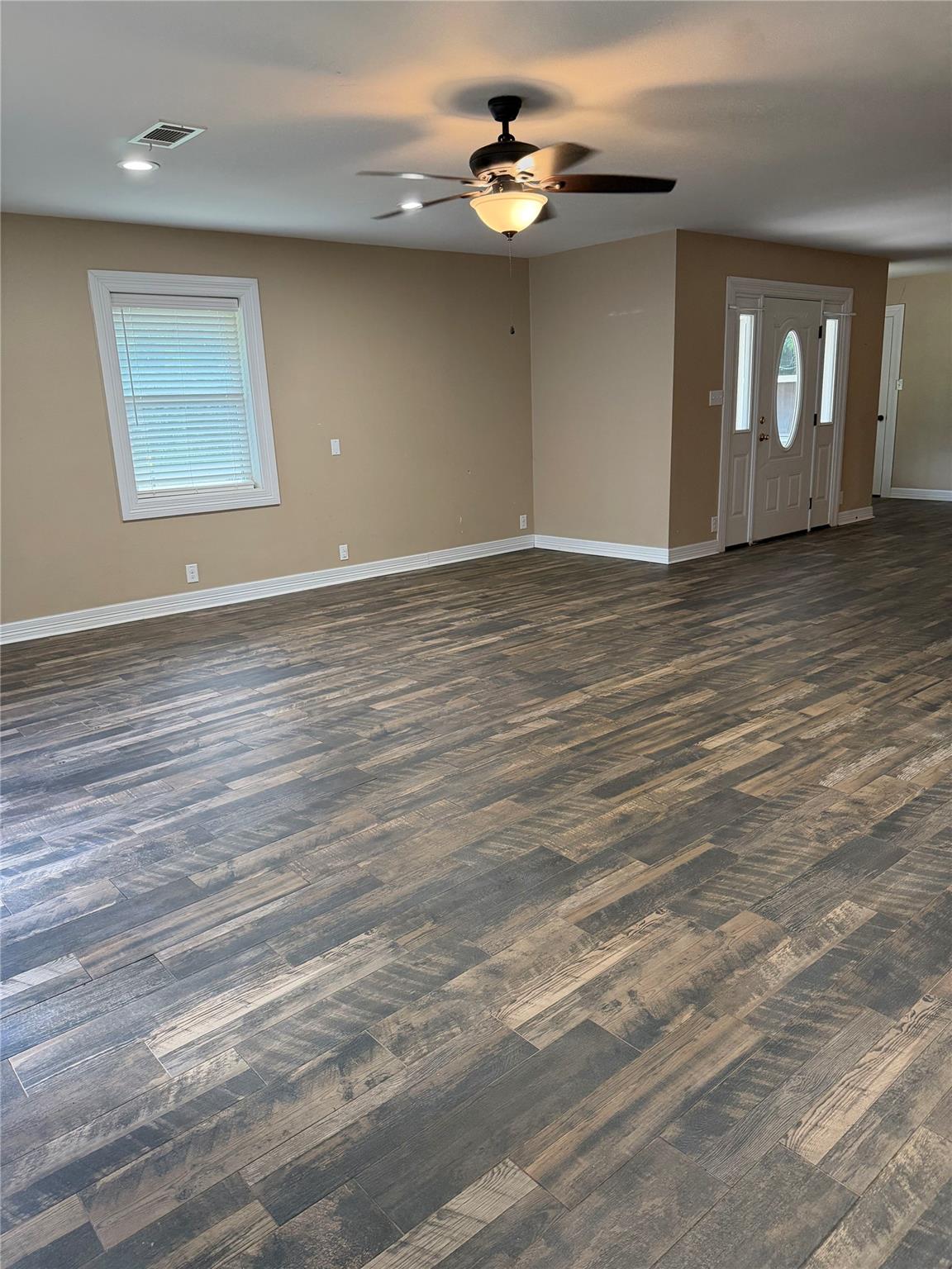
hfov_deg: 56.8
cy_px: 634
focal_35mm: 24
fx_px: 880
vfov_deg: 71.6
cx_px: 476
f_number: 1.78
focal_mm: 6.76
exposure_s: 1/120
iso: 400
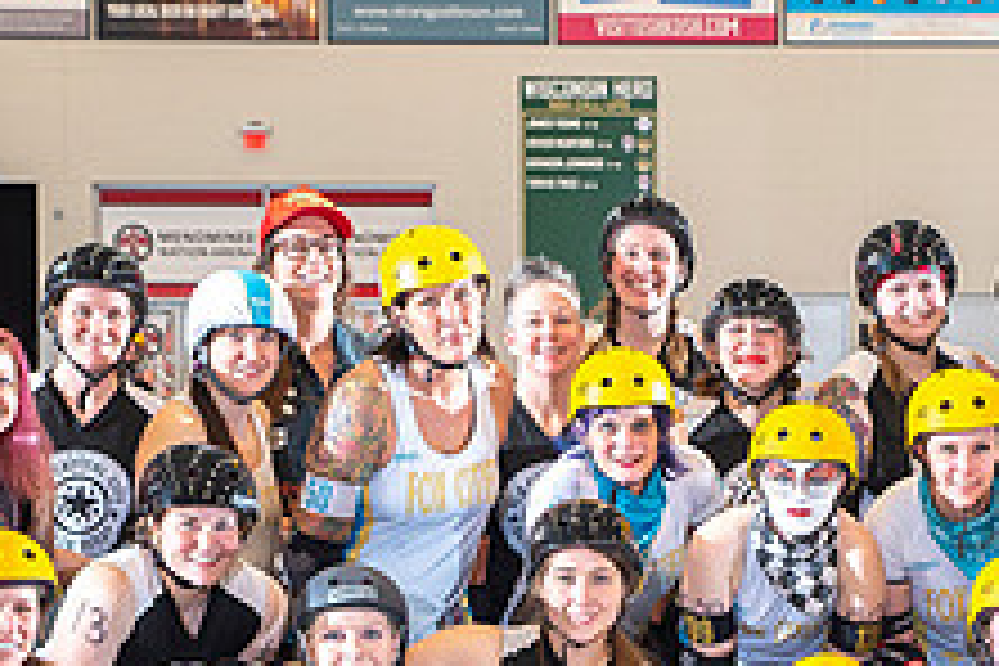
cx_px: 864
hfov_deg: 16.9
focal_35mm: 120
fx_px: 3330
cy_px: 551
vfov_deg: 11.4
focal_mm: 46
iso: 500
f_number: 5
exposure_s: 1/160
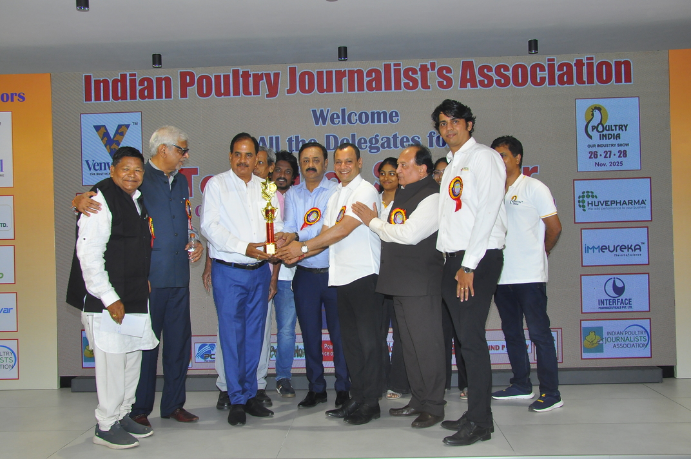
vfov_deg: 35.4
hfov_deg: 51.3
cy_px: 230
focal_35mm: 38
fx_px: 719
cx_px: 346
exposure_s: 1/125
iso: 800
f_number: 5.6
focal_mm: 25
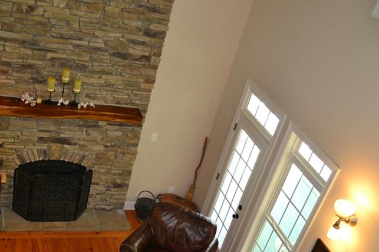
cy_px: 184
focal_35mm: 43
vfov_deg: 30.7
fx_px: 452
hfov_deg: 45.4
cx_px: 177
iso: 450
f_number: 3.5
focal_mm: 18
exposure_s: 1/60
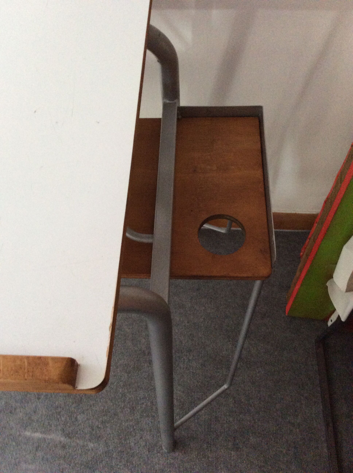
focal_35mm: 32
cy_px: 236
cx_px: 176
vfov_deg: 56.9
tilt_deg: -62.8
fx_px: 436
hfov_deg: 44.1
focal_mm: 3.3
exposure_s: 1/25
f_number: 2.4
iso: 250
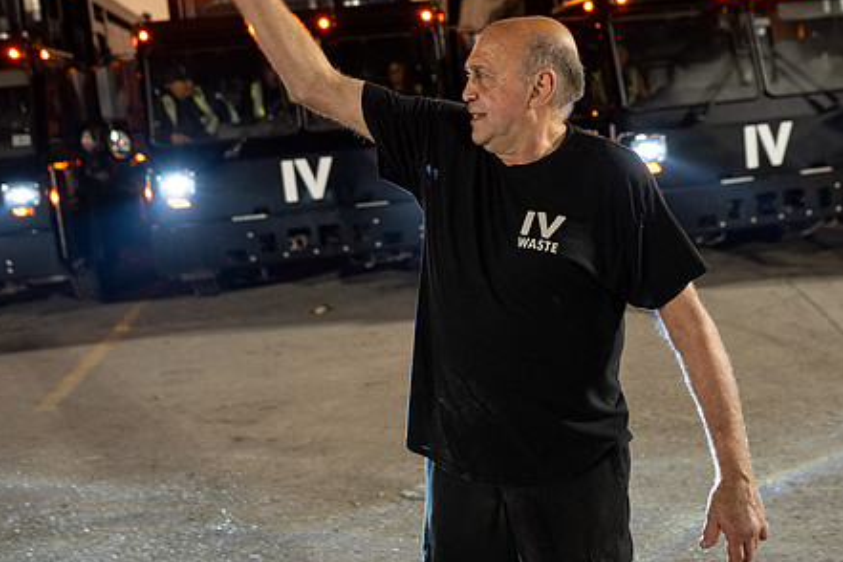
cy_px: 230
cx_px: 510
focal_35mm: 46
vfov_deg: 29.2
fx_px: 1077
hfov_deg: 42.5
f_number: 2.8
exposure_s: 1/80
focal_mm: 35
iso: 800
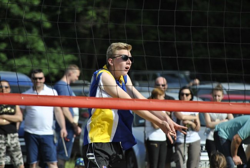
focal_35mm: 300
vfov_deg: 4.6
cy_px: 84
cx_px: 125
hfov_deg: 6.9
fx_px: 2087
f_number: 5.6
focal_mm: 200
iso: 200
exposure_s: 1/800
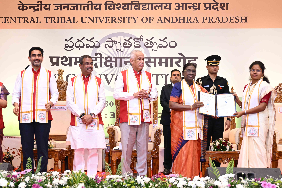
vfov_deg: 26.5
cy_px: 94
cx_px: 141
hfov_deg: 38.9
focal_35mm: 51
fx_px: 399
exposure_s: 1/160
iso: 1250
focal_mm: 34.5
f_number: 3.2
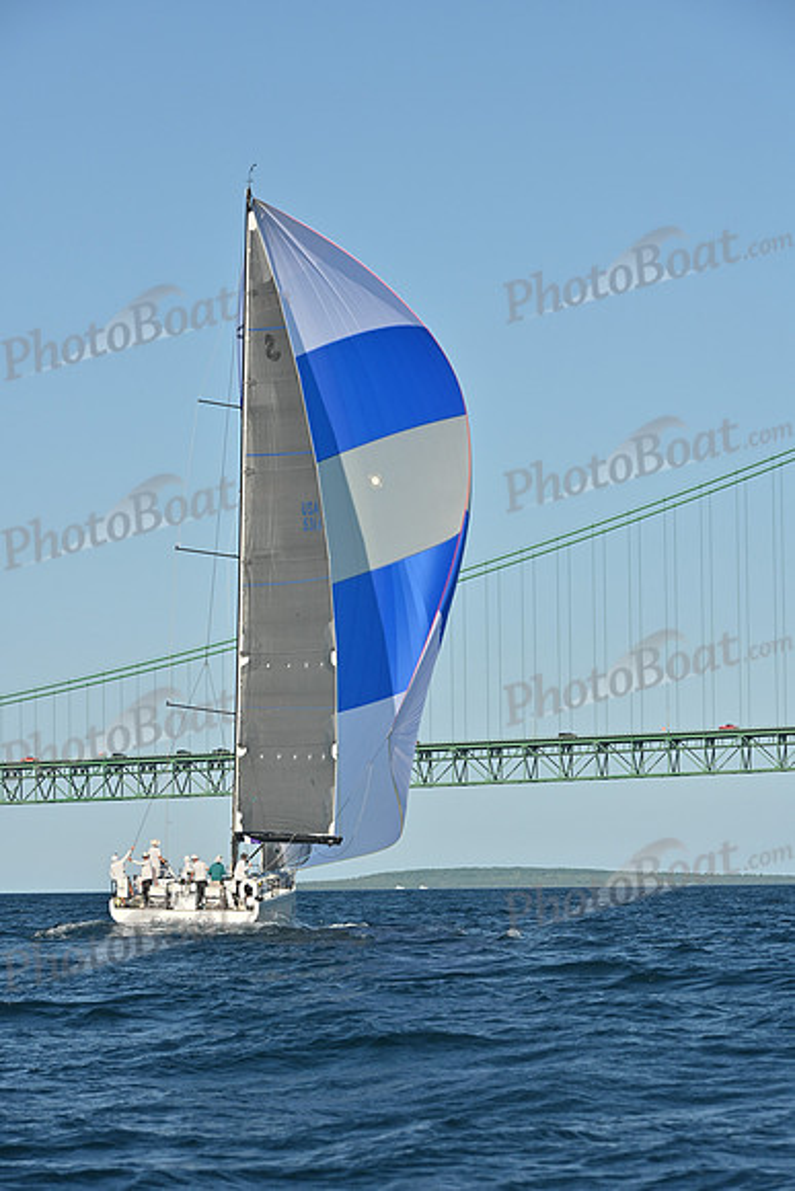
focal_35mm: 122
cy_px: 596
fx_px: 4039
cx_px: 398
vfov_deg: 16.8
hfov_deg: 11.2
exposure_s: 1/1600
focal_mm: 122
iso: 320
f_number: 9
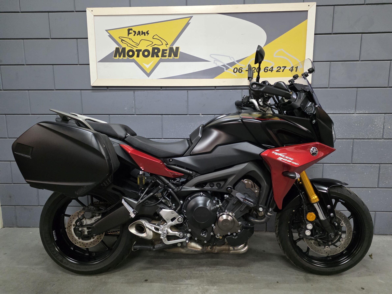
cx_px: 196
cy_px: 147
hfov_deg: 73.9
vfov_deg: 58.9
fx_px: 260
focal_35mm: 23
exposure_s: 1/100
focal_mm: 6.25
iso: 1250
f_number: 1.7
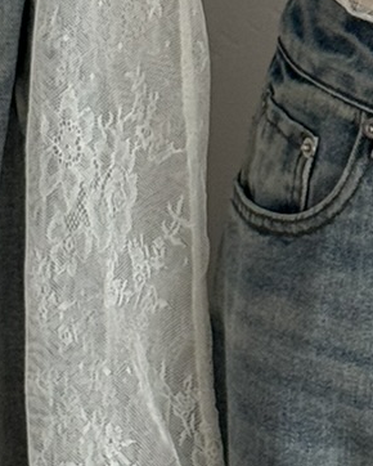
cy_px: -288
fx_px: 3654
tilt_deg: -2.4
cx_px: 293
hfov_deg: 5.8
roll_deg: -0.5
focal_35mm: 265
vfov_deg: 7.1
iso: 100
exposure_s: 1/71
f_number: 1.78
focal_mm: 6.76
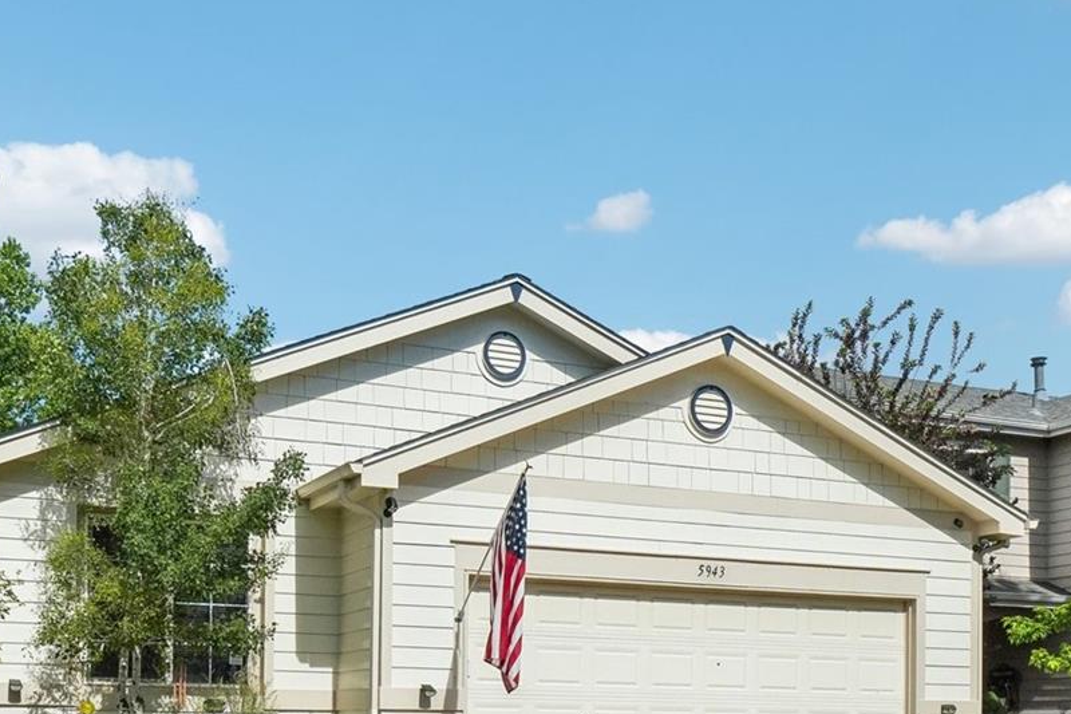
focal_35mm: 45
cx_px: 438
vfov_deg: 28.3
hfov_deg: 43.4
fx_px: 1338
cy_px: 686
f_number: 8
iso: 400
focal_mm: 15
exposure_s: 1/2500
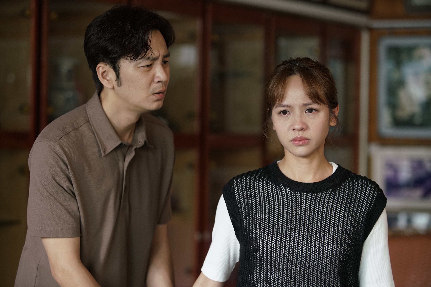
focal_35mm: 98
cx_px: 216
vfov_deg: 14.0
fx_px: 1173
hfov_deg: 20.8
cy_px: 144
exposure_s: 1/200
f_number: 3.2
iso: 1250
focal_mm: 98
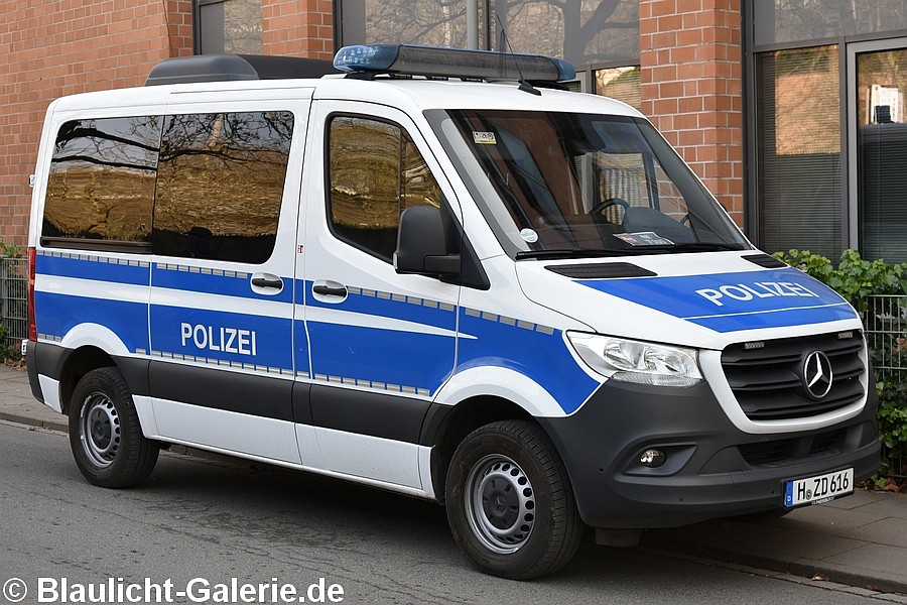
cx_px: 454
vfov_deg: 26.0
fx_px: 1310
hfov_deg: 38.2
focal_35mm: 52
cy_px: 302
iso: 400
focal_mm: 52
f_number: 6.3
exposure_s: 1/160
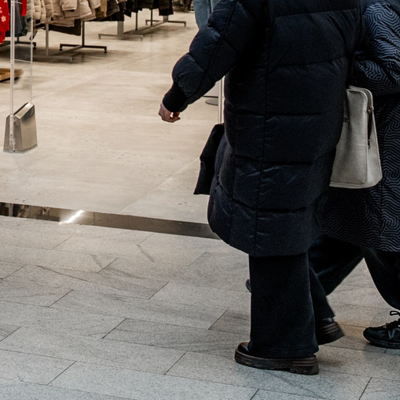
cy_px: -128
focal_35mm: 117
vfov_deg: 14.3
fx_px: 1530
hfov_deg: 13.6
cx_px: -289
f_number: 4
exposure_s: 1/320
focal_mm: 28
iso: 1250
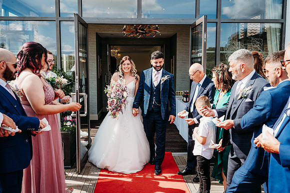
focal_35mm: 34
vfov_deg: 38.8
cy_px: 96
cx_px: 145
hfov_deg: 55.8
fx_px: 274
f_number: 5
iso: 280
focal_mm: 34
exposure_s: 1/800
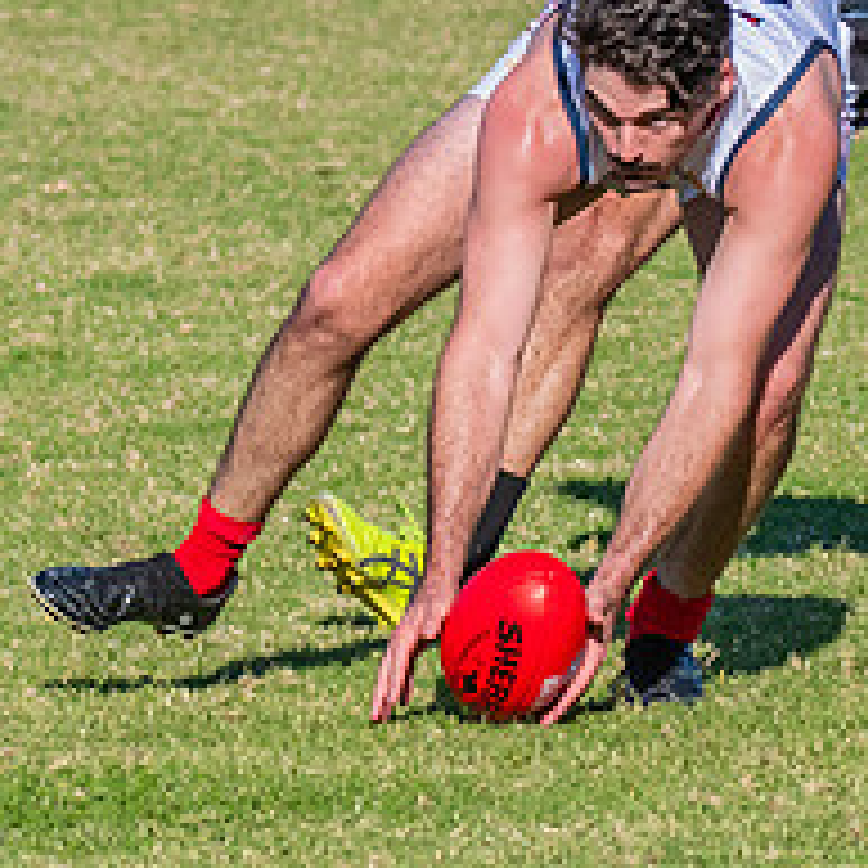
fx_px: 28000
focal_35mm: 987
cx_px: 579
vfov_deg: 1.8
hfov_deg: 1.8
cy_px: 410
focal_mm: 240
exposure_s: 1/1600
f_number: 9
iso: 800
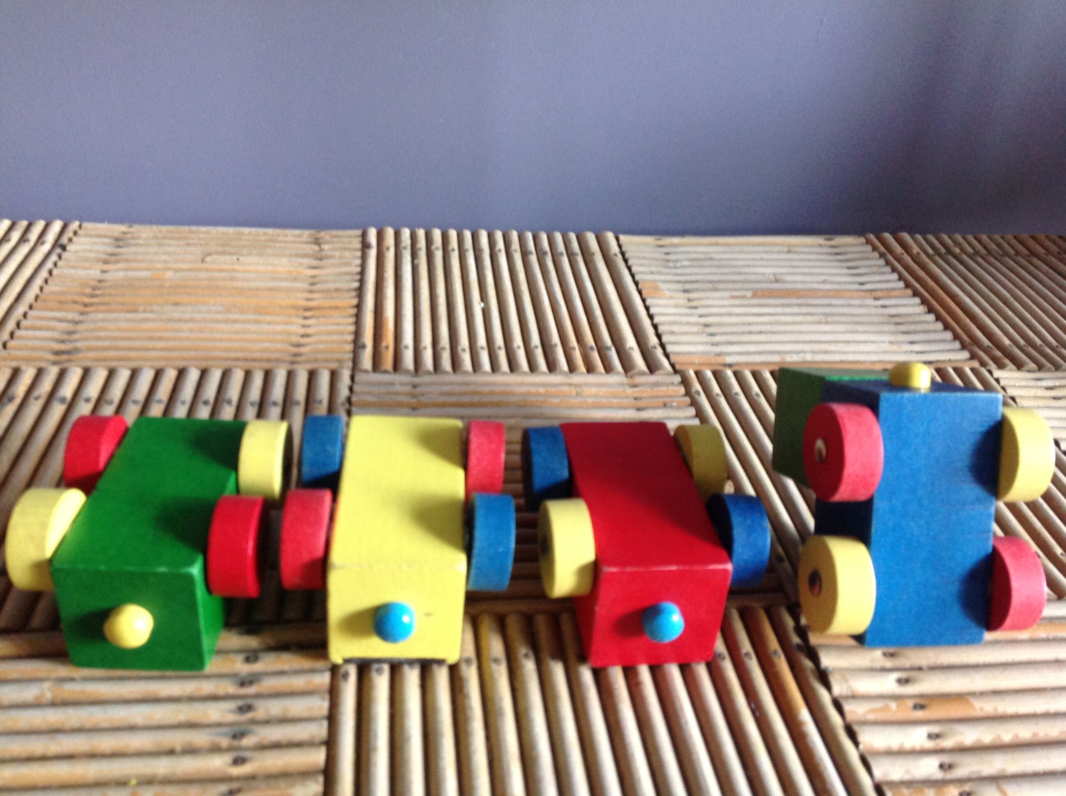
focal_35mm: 35
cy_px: 398
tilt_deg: -31.2
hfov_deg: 52.7
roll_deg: -5.3
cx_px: 533
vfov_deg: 40.6
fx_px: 1076
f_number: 2.4
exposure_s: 1/15
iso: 160
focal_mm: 4.28
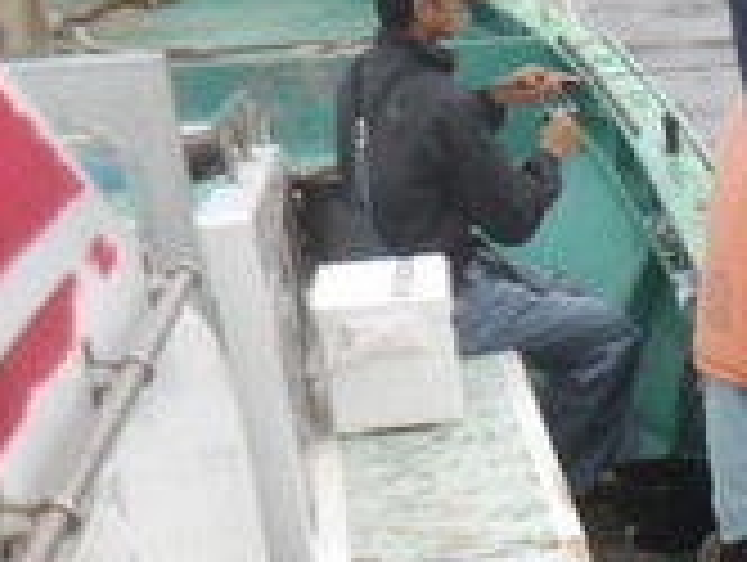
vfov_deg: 13.7
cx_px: 1071
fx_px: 2248
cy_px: 742
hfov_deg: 17.3
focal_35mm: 104
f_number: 3
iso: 100
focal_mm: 4.9
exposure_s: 1/125
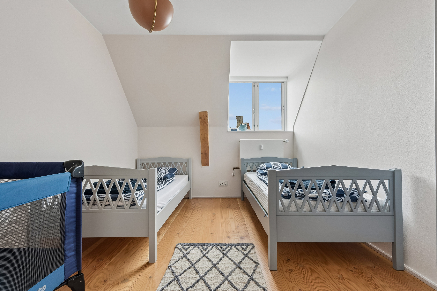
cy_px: 146
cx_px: 218
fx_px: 206
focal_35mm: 17
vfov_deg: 70.4
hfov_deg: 93.3
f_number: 13
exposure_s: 1/3.33
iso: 400
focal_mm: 17
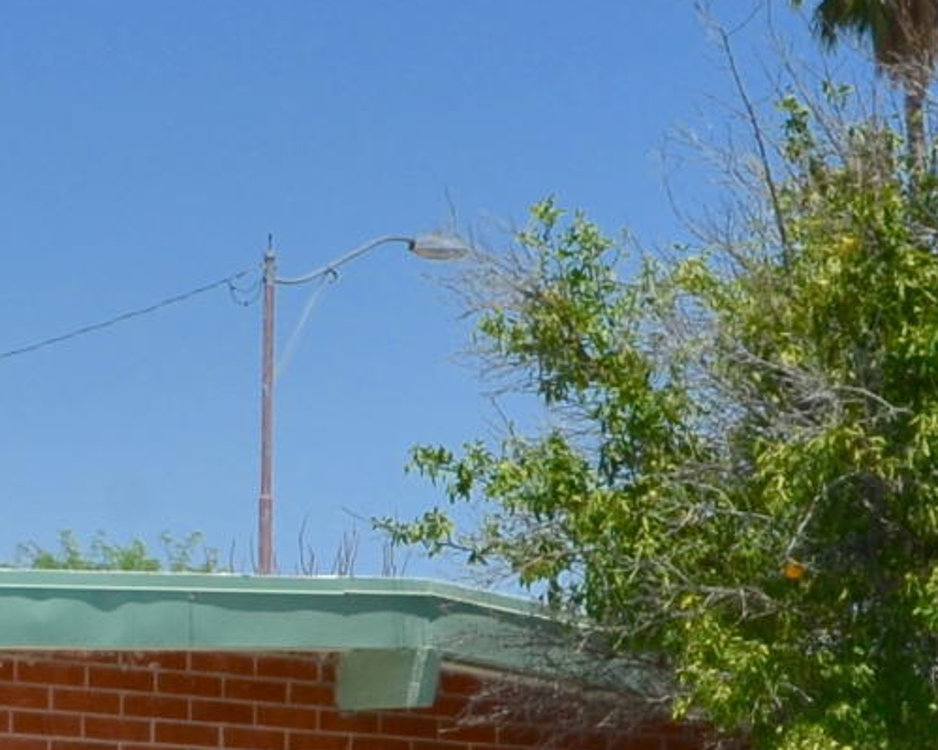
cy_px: 1422
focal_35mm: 152
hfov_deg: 12.2
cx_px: -402
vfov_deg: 9.6
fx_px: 4219
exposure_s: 1/500
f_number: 11
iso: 200
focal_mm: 18
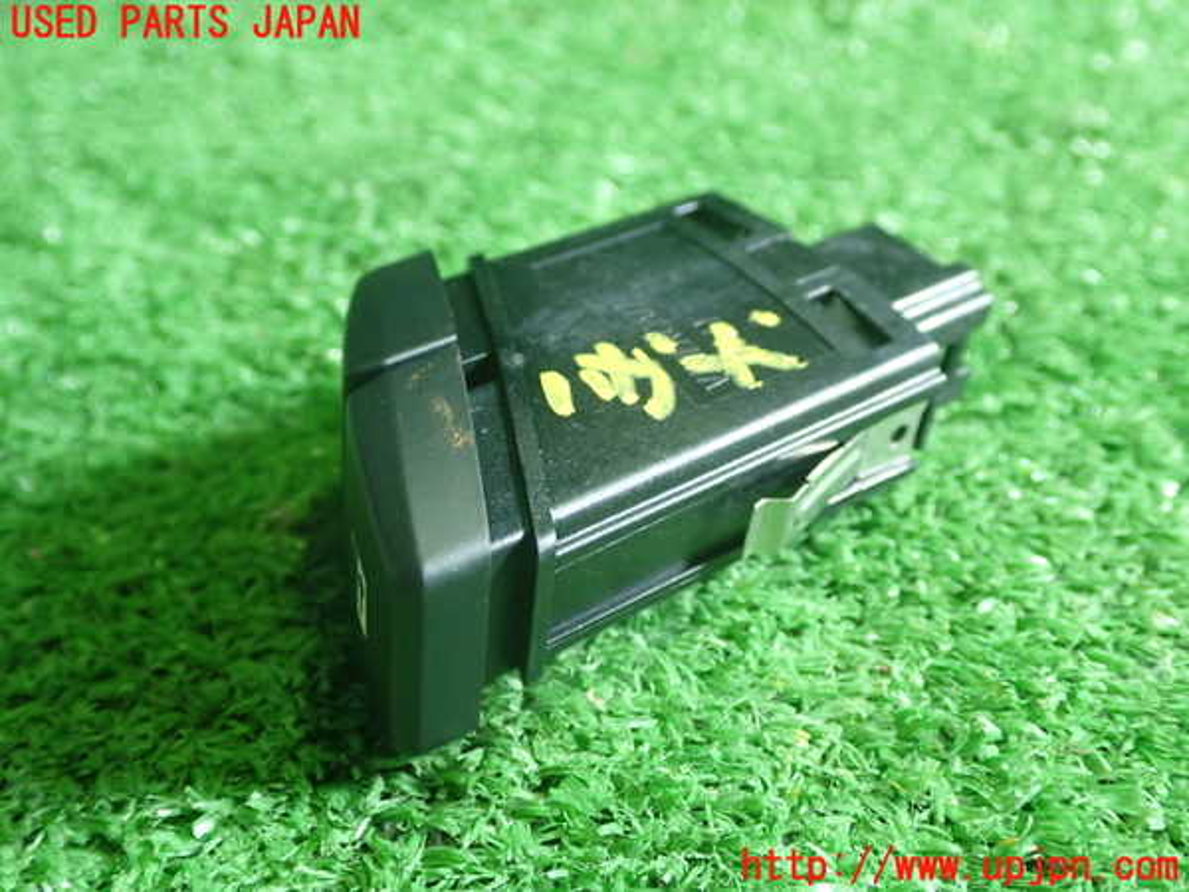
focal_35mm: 41
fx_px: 1408
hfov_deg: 45.8
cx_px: 594
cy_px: 446
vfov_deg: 35.1
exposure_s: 1/40
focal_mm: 7.31
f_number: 2.8
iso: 640
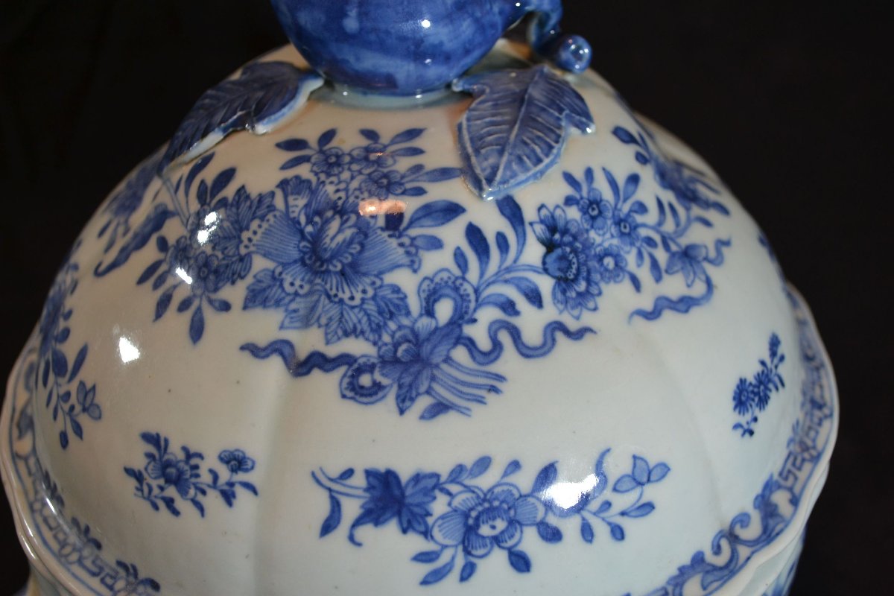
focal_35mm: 44
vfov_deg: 30.8
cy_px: 298
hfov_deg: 45.0
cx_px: 447
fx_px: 1080
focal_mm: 29
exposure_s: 1/80
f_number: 4.5
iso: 400
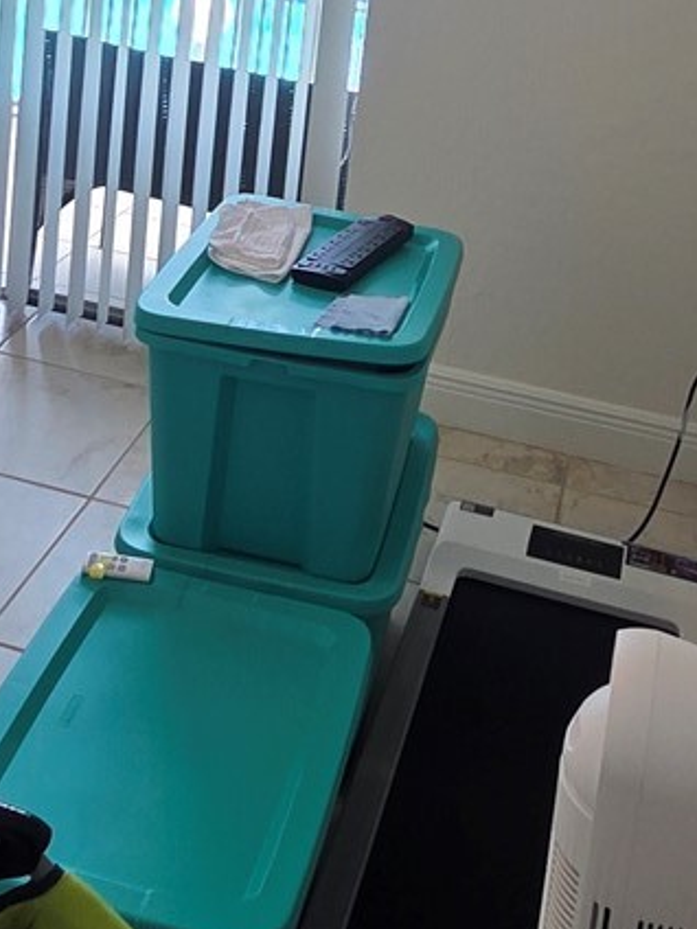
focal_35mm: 49
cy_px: -72
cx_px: 333
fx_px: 1315
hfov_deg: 29.7
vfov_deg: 34.1
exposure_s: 1/120
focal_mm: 2.2
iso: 50
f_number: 2.2
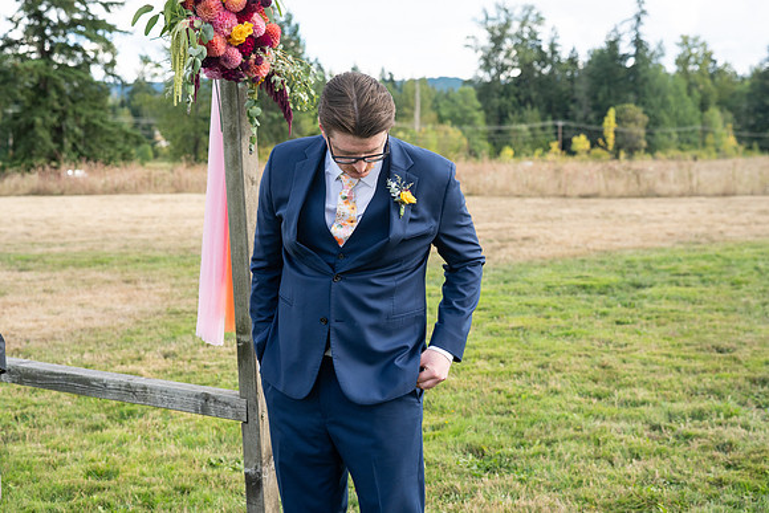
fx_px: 1068
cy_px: 256
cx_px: 384
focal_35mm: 50
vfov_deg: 27.0
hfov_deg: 39.6
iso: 400
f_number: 4.5
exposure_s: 1/800
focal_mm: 50
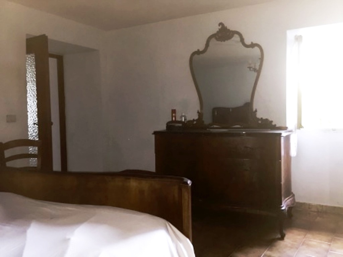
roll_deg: +1.2
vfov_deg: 48.2
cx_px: 172
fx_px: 287
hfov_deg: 61.7
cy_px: 128
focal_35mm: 29
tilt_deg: -2.2
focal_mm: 4.15
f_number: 2.2
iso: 100
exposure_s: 1/17
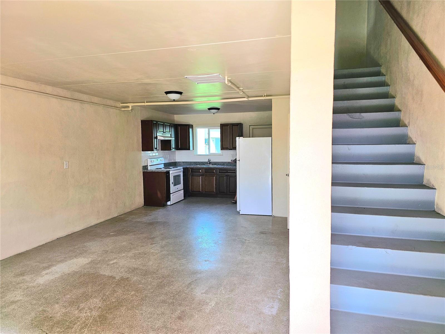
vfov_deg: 58.9
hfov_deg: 73.9
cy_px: 167
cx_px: 222
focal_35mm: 23
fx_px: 296
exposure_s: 1/182
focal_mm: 6.3
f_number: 1.7
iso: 64
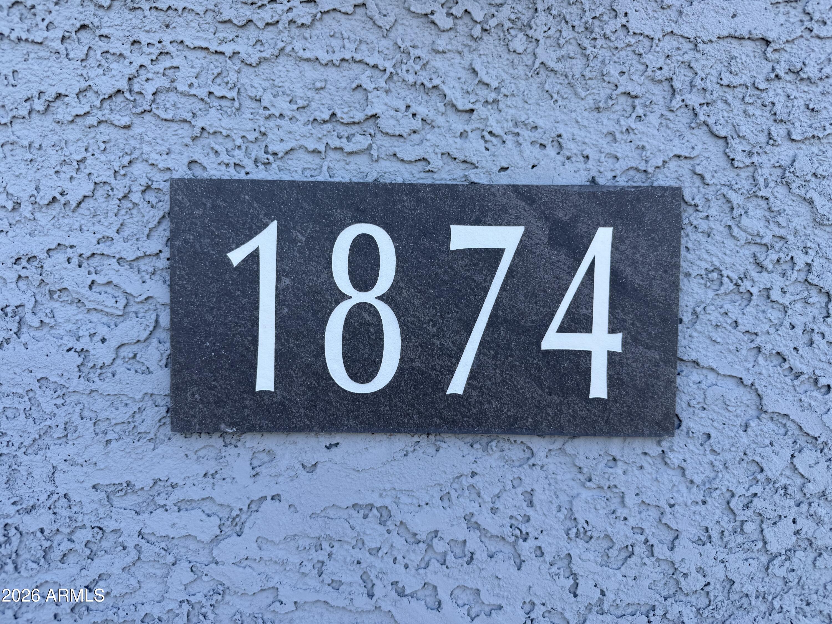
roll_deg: -0.1
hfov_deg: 71.6
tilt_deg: -1.5
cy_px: 312
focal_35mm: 24
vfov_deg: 56.8
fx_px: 577
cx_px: 416
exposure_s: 1/772
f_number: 1.78
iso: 80
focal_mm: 6.76
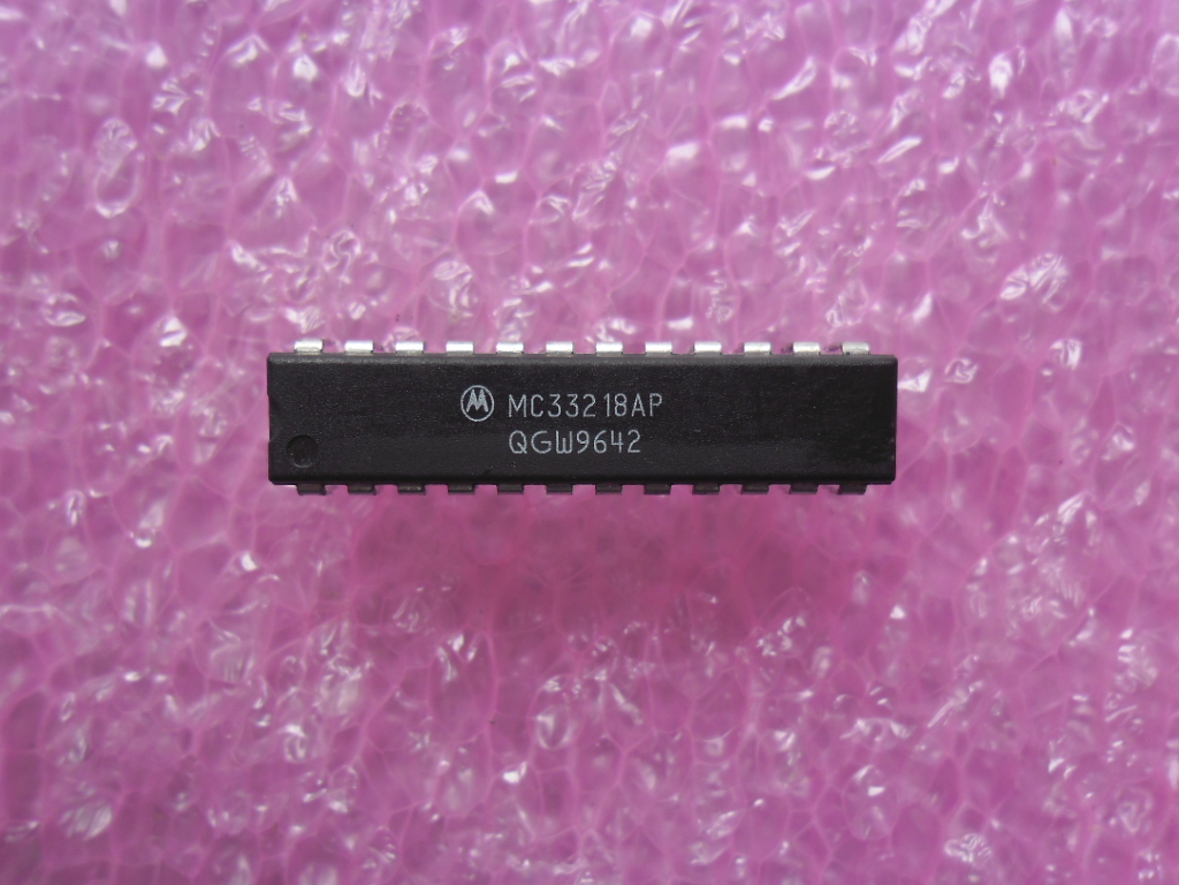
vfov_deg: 51.4
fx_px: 920
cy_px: 442
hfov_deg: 65.3
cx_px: 590
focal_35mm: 27
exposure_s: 1/49
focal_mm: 4.9
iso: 100
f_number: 3.5
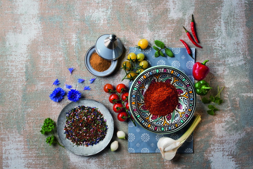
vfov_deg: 29.9
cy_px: 84
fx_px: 316
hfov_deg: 43.6
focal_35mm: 45
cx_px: 126
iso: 100
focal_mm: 45
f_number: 10
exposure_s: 1/125
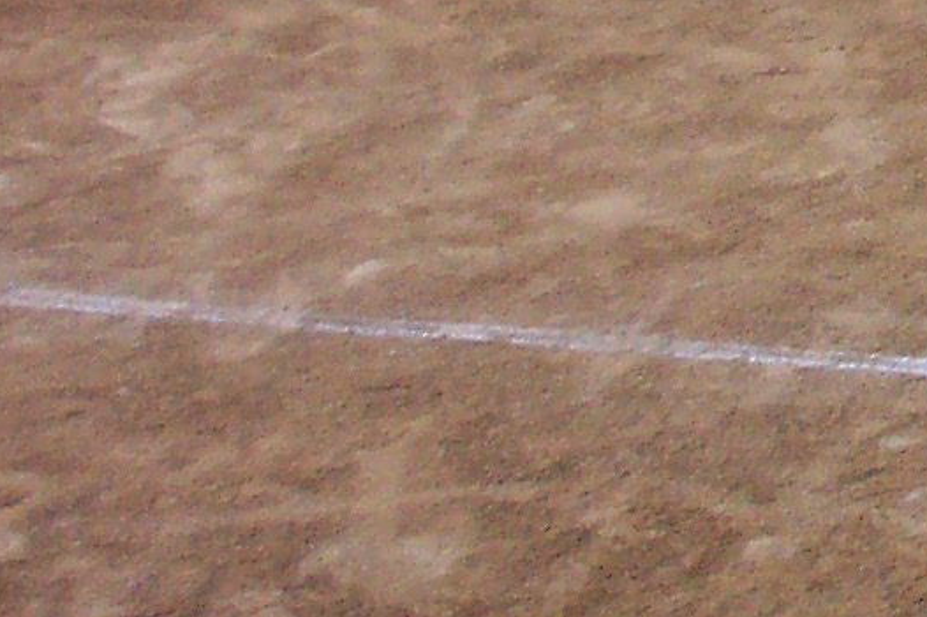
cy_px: -439
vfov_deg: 8.2
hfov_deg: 11.2
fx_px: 4194
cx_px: 1981
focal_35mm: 163
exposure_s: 1/250
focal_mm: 7.5
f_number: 9.5
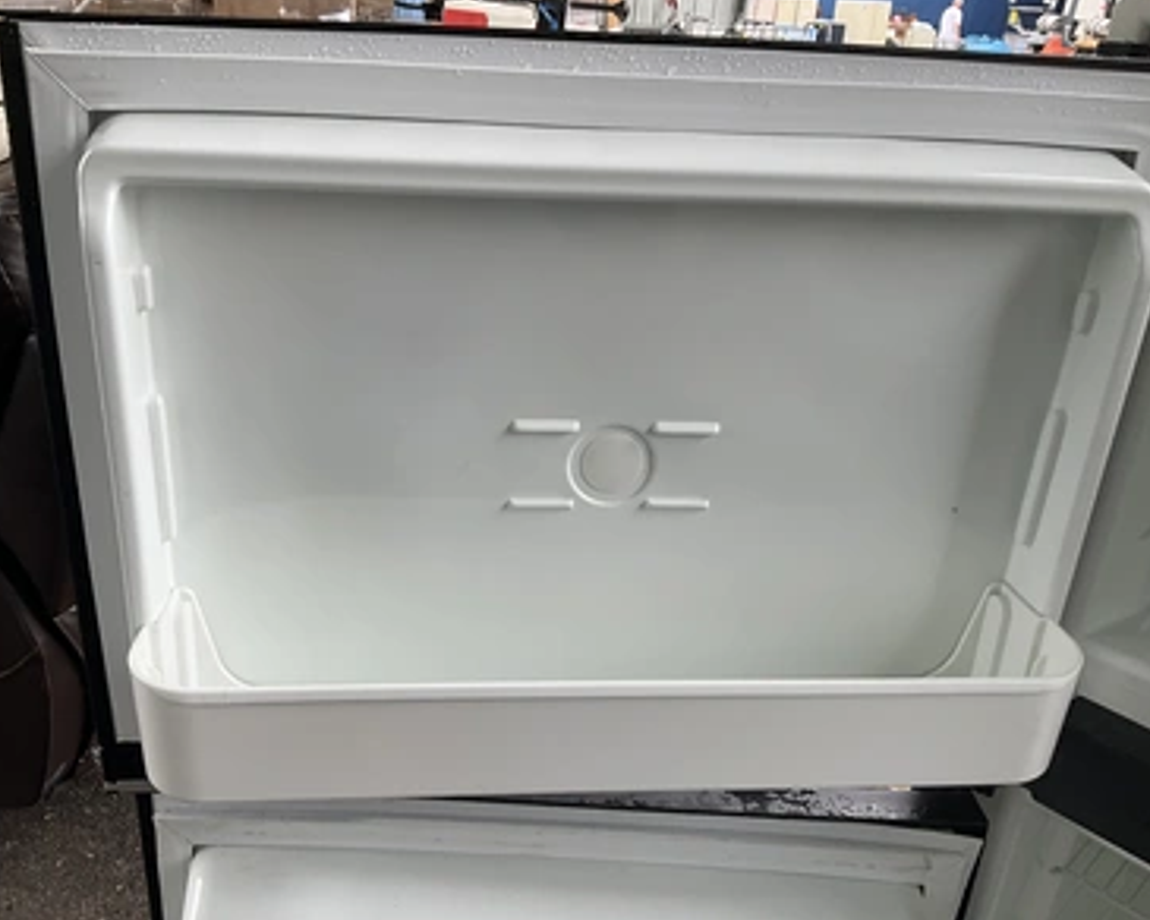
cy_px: 451
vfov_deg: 47.1
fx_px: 1055
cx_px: 532
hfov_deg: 57.1
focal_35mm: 31
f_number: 1.8
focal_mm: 3
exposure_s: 1/145
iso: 20
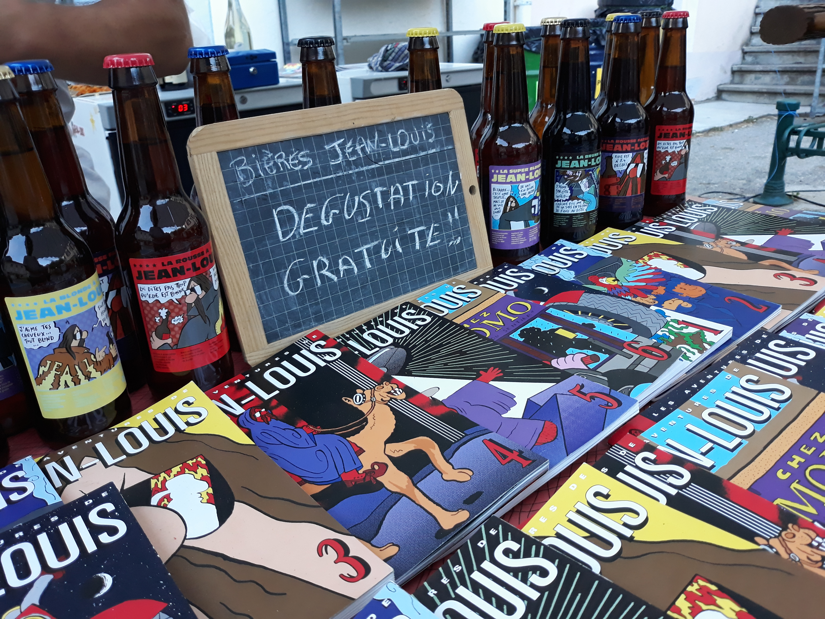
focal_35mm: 27
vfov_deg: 51.4
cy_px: 310
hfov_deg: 65.3
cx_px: 412
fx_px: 643
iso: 125
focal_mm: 3.71
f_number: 1.7
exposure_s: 1/50
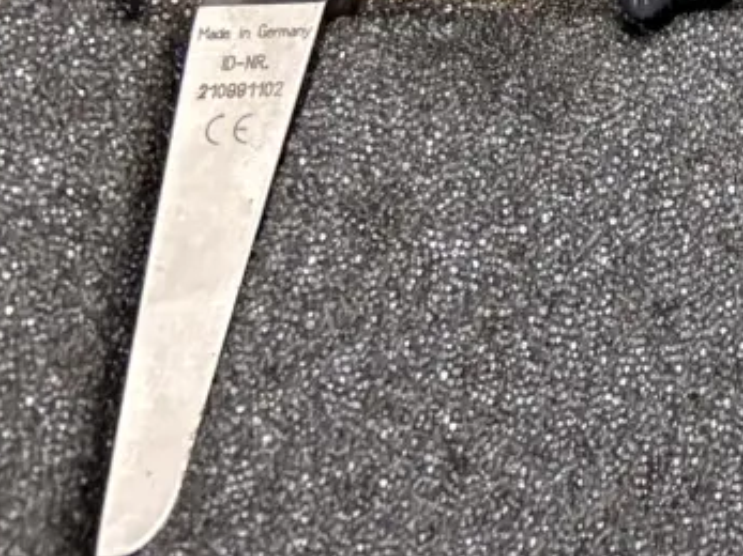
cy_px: -616
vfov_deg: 9.5
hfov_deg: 10.9
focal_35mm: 144
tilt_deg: -66.6
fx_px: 3090
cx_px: 1955
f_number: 1.6
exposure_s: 1/50
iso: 200
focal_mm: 5.96
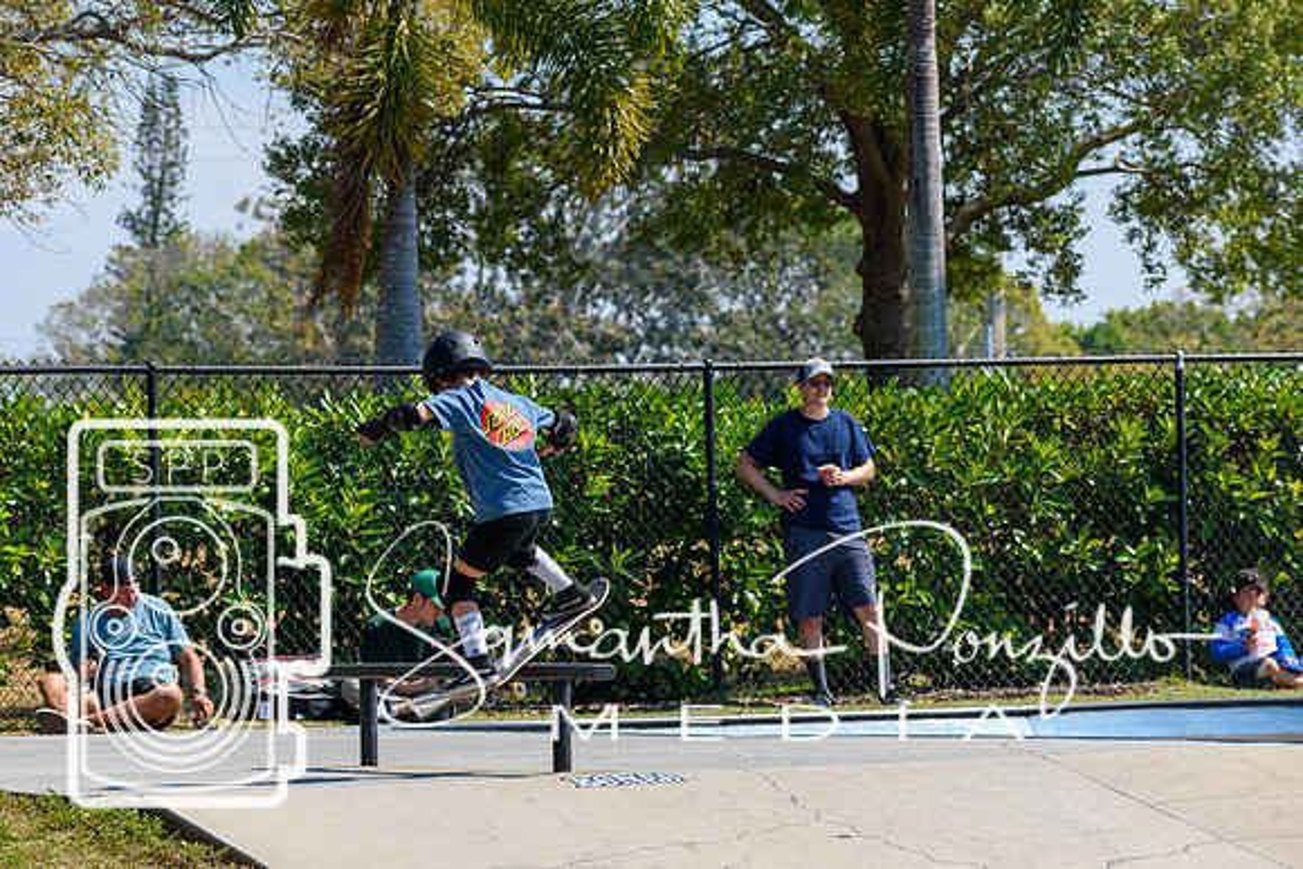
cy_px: 434
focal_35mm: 188
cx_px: 652
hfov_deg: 11.0
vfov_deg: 7.3
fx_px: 6788
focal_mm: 125
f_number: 7.1
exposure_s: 1/800
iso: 200
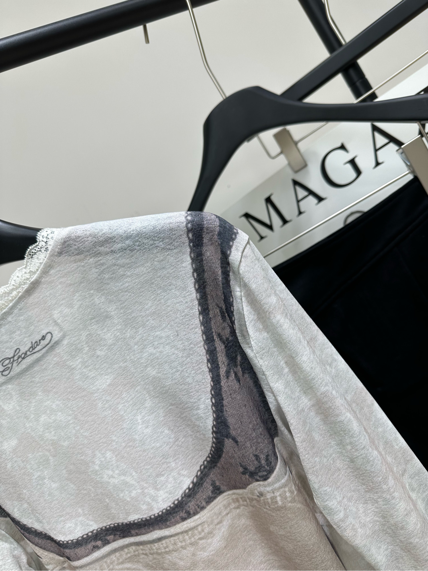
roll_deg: +32.4
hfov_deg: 56.8
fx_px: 396
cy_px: 286
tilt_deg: -4.5
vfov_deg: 71.6
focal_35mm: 24
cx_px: 214
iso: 64
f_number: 1.78
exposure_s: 1/119
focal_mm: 6.86
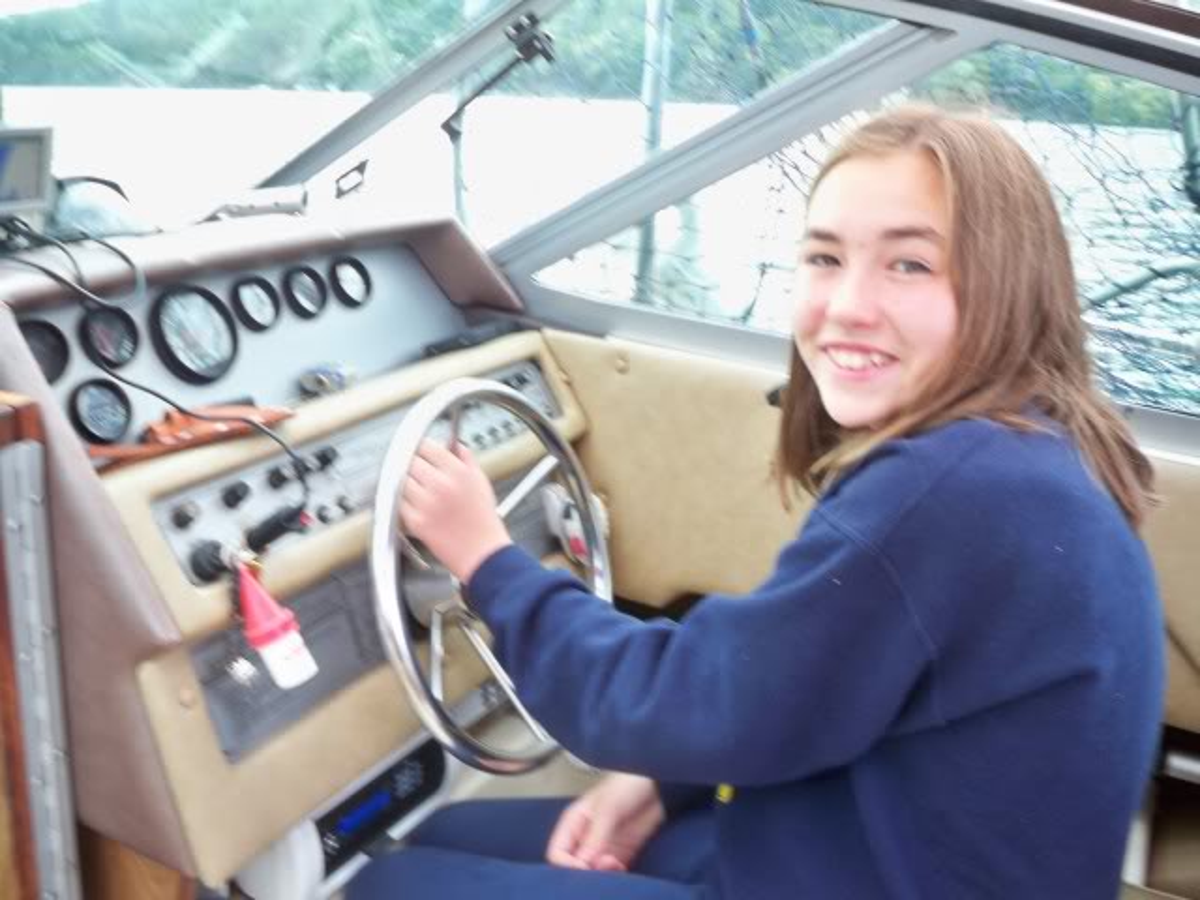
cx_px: 600
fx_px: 1213
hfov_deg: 52.6
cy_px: 450
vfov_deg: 40.7
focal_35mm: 35
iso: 125
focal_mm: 6.3
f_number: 3.1
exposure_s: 1/60
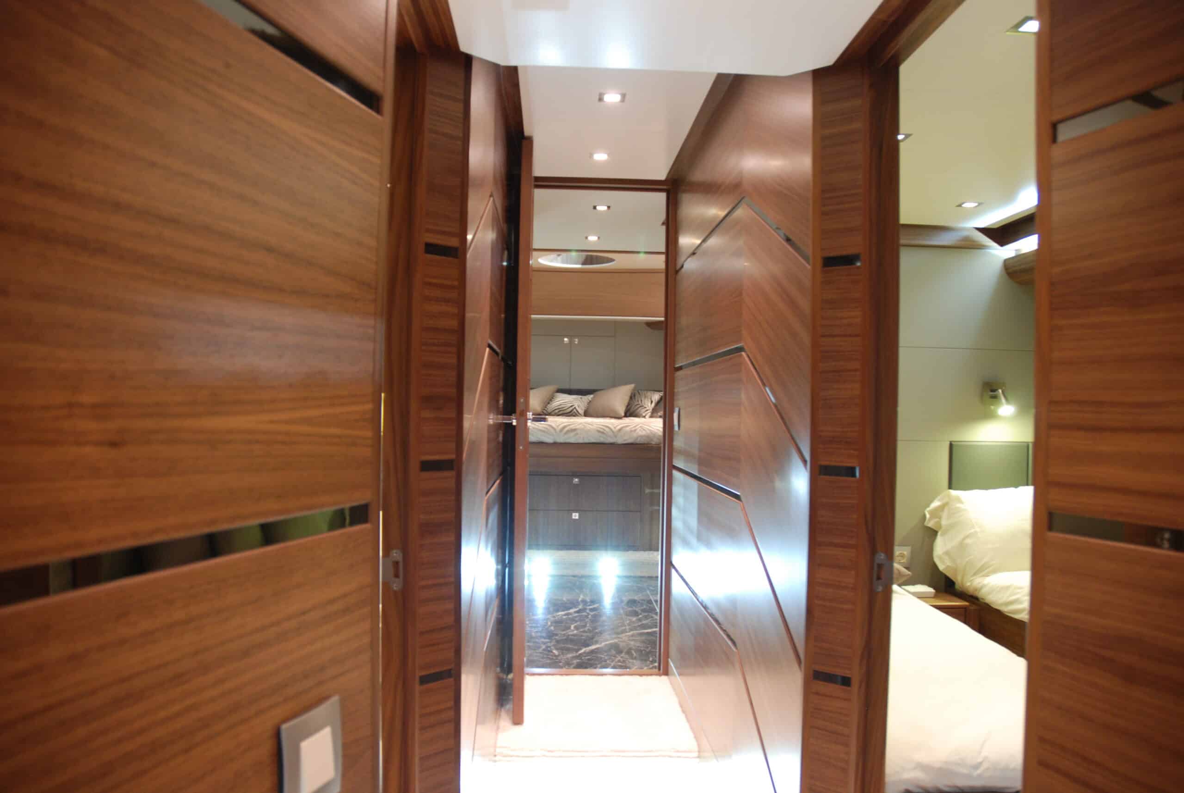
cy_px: 396
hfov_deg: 67.3
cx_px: 592
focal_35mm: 27
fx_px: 889
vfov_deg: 48.1
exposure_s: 1/6
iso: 400
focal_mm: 18
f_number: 3.5
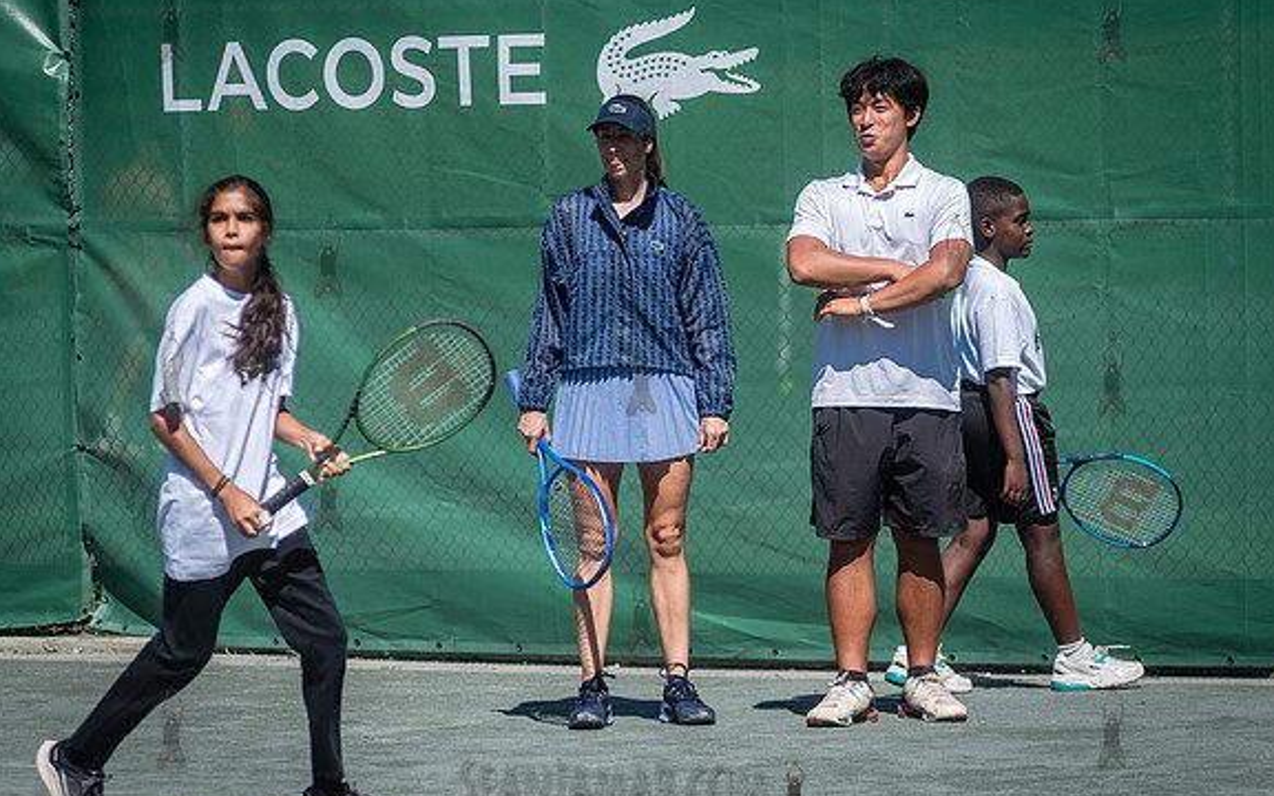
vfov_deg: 5.9
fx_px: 7708
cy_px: 298
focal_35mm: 222
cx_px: 812
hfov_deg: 9.4
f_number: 4
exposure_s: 1/3200
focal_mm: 170
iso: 200
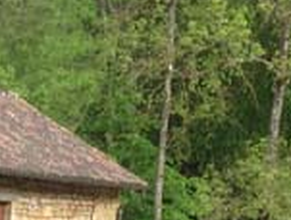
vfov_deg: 7.6
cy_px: 509
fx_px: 1559
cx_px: 27
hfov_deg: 10.6
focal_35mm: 185
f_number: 2.4
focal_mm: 4.28
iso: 50
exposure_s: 1/293
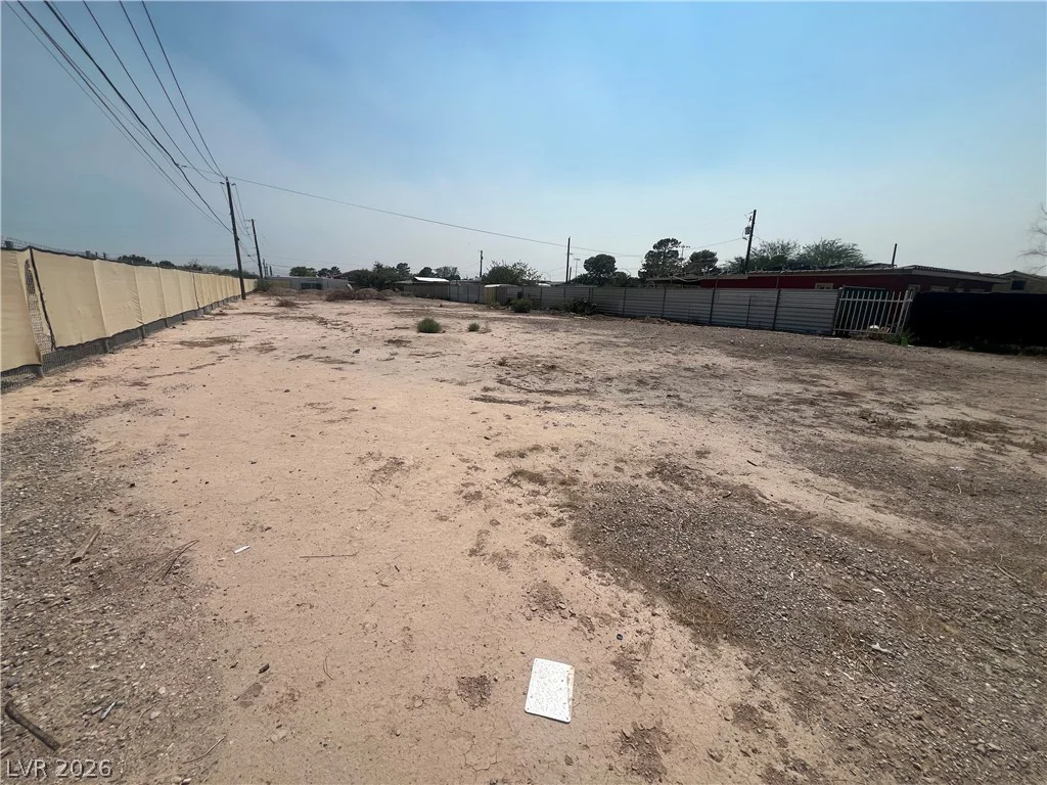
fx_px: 393
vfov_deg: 89.9
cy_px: 392
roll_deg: -2.3
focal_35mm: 13
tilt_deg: -13.8
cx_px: 524
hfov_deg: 106.2
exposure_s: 1/4386
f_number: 1.8
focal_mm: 1.57
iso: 32
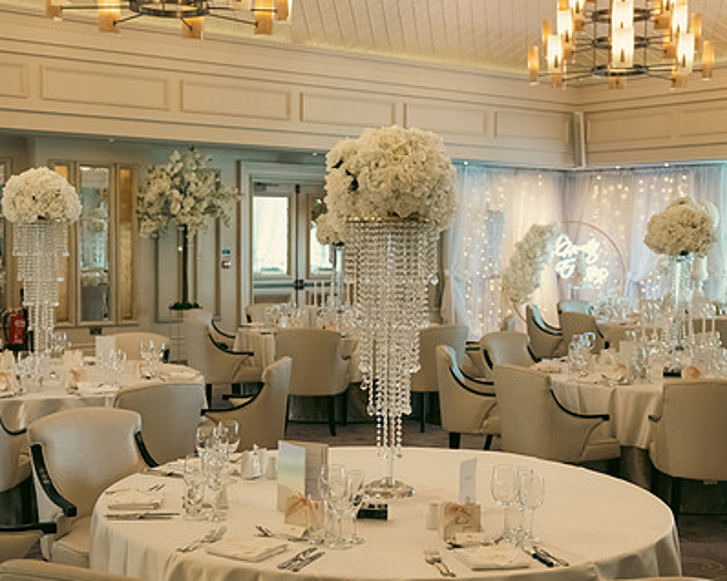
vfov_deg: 29.1
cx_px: 389
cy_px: 312
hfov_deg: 36.0
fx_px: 1118
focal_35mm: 52
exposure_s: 1/160
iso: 1000
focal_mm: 38
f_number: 3.5
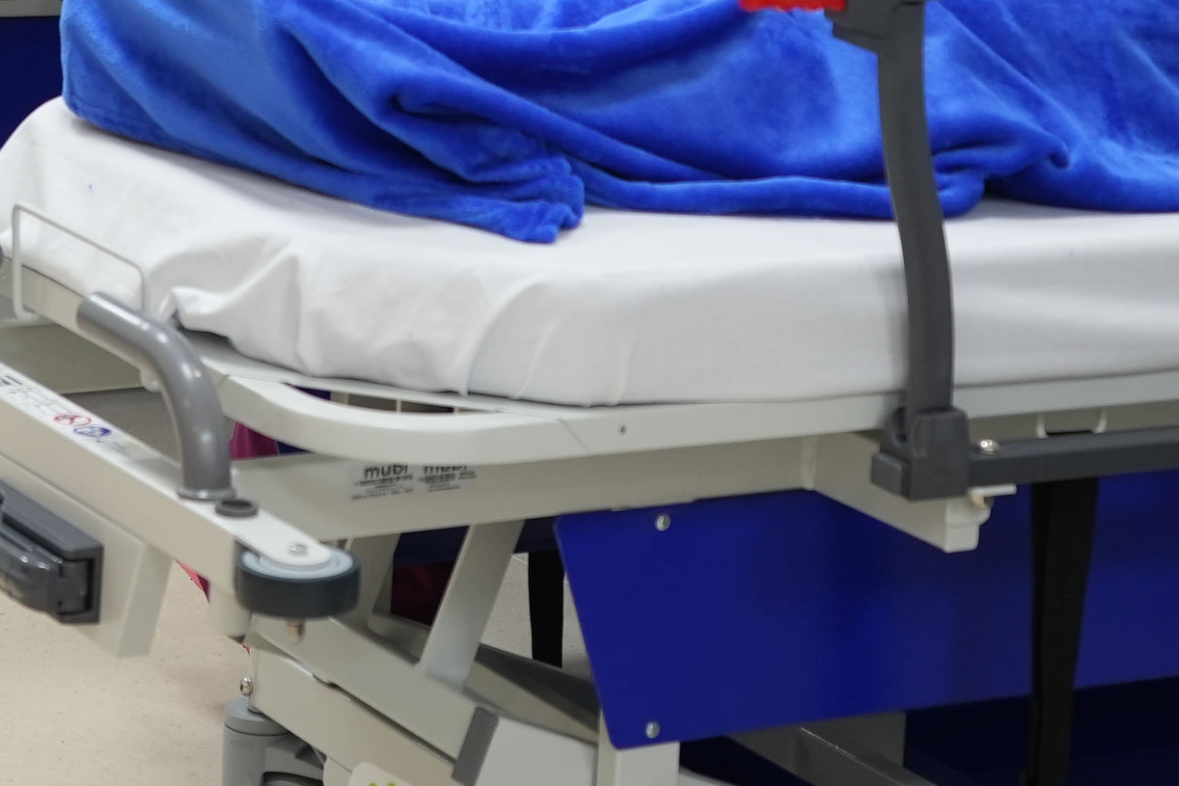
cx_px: 342
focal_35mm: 132
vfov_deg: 10.0
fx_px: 4323
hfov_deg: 15.5
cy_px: -457
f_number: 2.8
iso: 500
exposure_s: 1/100
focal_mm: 35
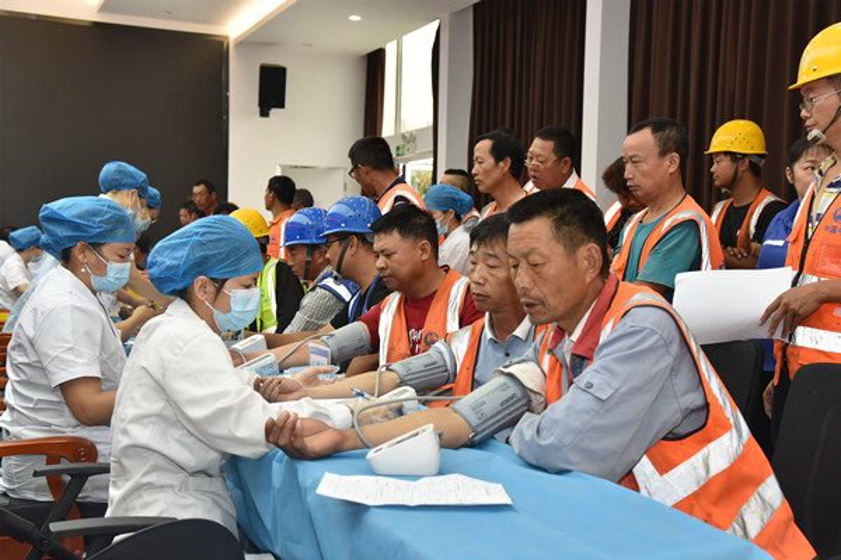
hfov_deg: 39.6
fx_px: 1168
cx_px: 420
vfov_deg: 27.0
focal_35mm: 50
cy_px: 280
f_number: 5.6
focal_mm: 50
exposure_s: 1/200
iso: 2000
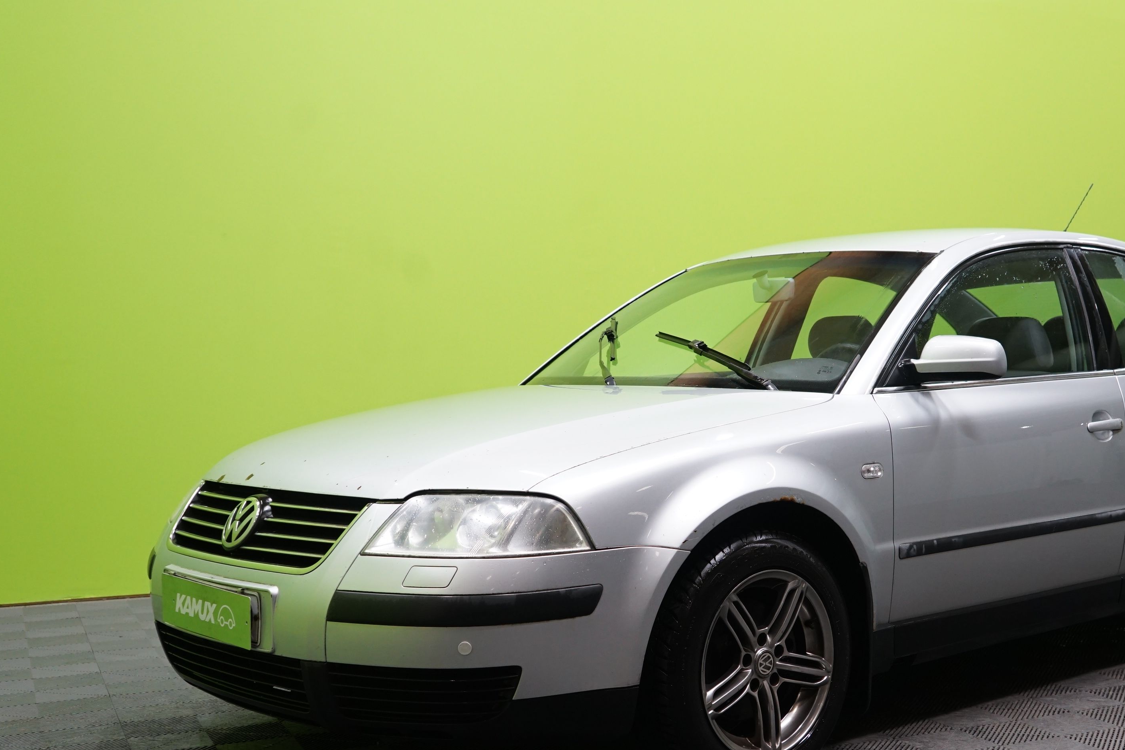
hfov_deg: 42.1
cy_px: 472
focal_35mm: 46
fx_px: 1437
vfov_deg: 29.1
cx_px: 769
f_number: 4.5
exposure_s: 1/100
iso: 1000
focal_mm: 33
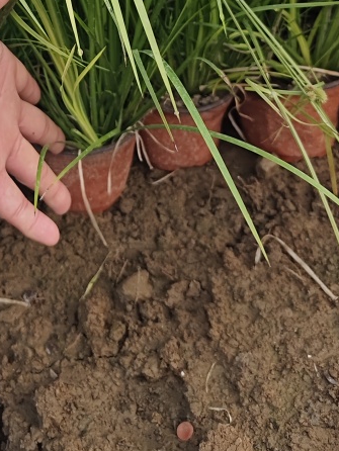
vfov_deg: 30.9
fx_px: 717
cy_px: -51
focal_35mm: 55
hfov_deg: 26.0
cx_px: 55
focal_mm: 5.56
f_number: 1.88
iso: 81
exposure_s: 1/152
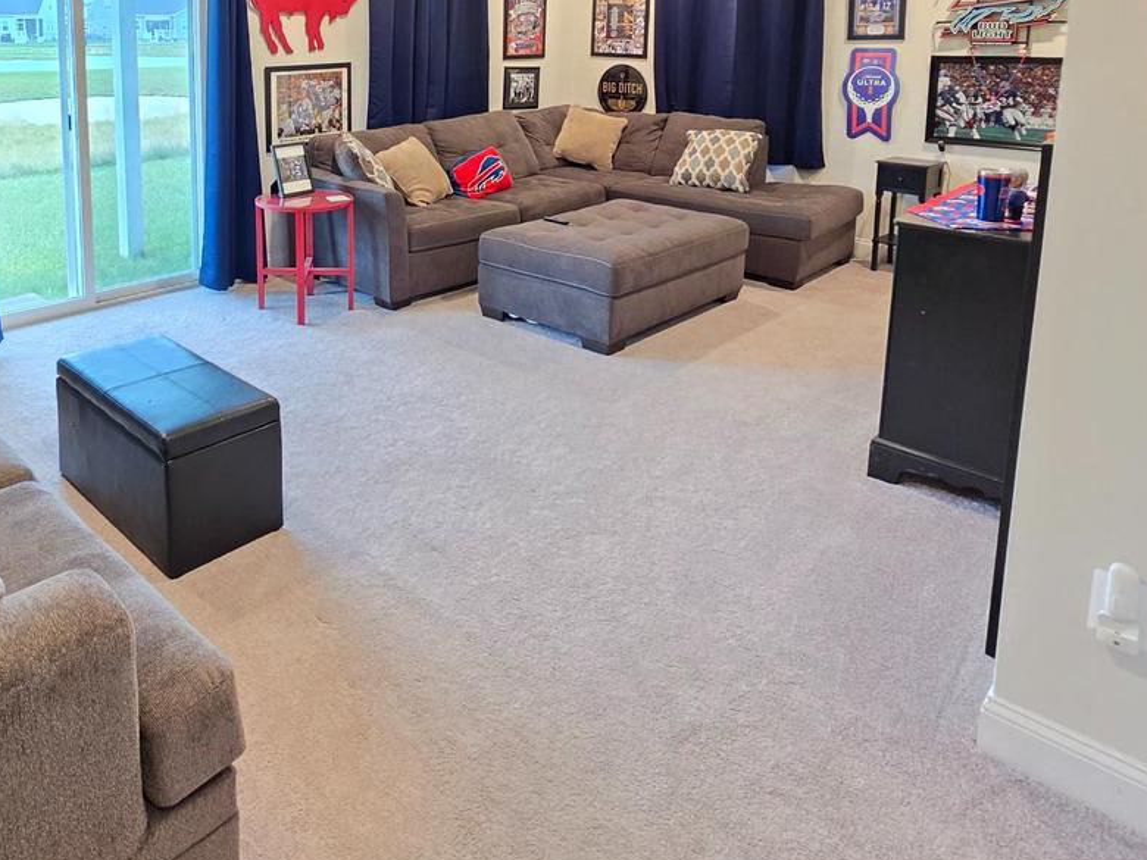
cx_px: 385
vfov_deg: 52.3
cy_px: 146
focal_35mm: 24
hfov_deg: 69.6
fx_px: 795
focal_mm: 2.2
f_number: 1.9
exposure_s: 1/60
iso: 400
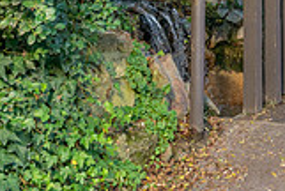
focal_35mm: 97
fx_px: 769
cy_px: -119
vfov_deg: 13.2
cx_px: 266
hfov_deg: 20.5
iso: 400
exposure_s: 1/200
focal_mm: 27
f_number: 4.5
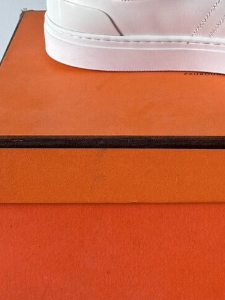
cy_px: -73
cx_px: 230
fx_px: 1231
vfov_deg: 13.5
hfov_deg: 10.3
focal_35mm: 142
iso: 64
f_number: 1.78
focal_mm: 6.86
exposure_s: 1/291
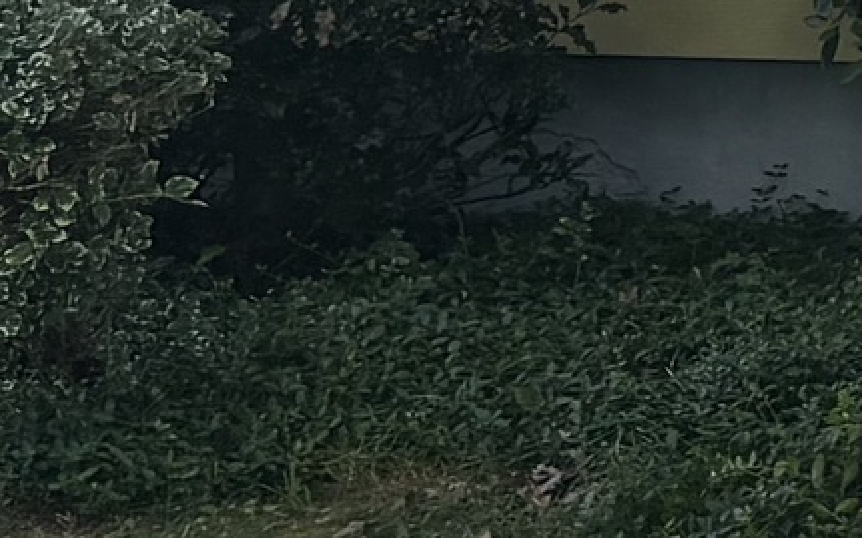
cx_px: 2883
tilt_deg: +0.8
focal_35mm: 196
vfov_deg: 6.5
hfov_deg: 8.4
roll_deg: -1.4
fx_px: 4604
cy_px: -618
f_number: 1.6
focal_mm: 5.96
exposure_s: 1/844
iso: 50
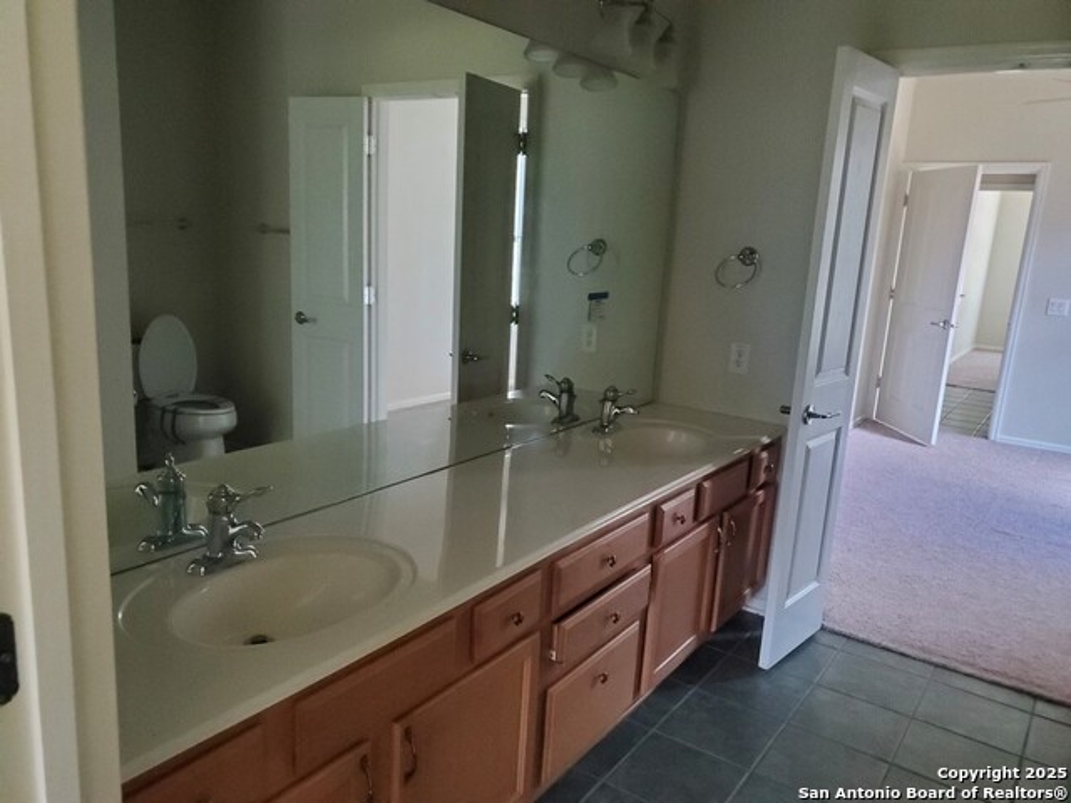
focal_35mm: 26
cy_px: 402
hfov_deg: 67.3
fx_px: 804
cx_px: 536
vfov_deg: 53.1
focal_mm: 4.3
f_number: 1.5
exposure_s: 1/60
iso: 1000
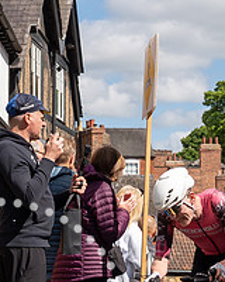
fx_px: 1382
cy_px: 144
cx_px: 224
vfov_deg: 11.6
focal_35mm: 166
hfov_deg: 9.2
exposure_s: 1/1000
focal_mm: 32
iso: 125
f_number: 5
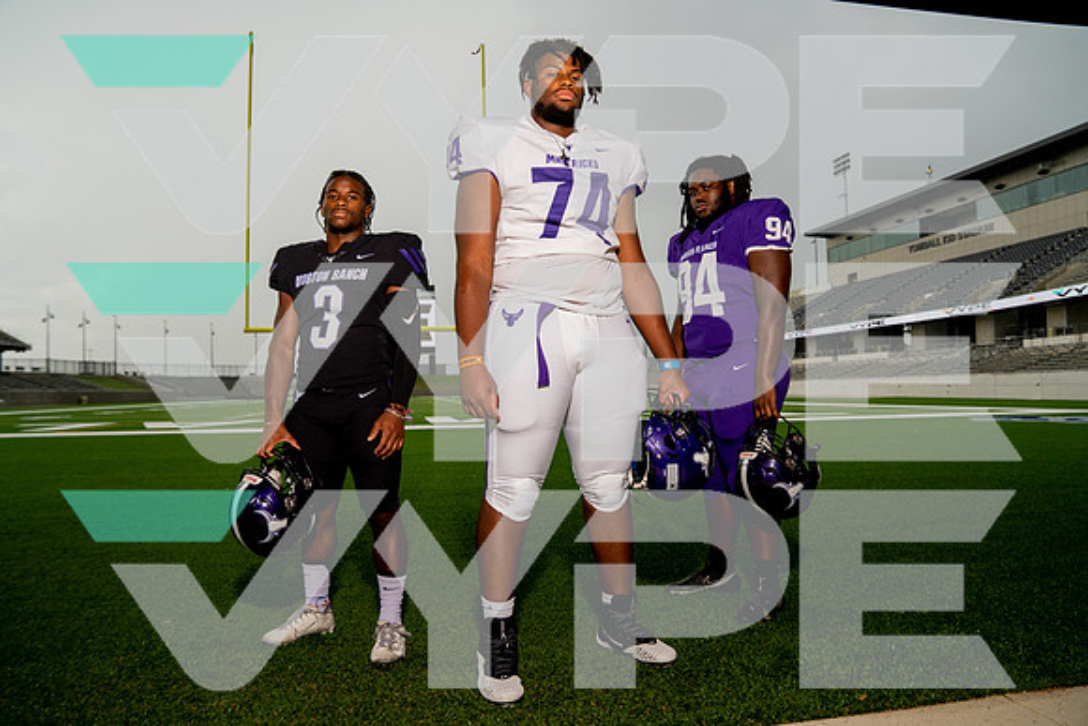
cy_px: 363
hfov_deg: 73.7
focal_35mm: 24
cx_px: 544
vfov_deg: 53.2
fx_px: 725
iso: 1000
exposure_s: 1/1600
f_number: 4.5
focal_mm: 24
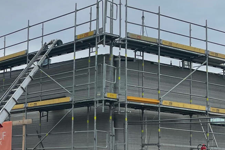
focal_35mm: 83
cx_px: -6
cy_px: 124
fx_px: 518
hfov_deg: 23.4
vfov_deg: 16.3
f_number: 1.6
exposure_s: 1/3300
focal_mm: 4.2
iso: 32
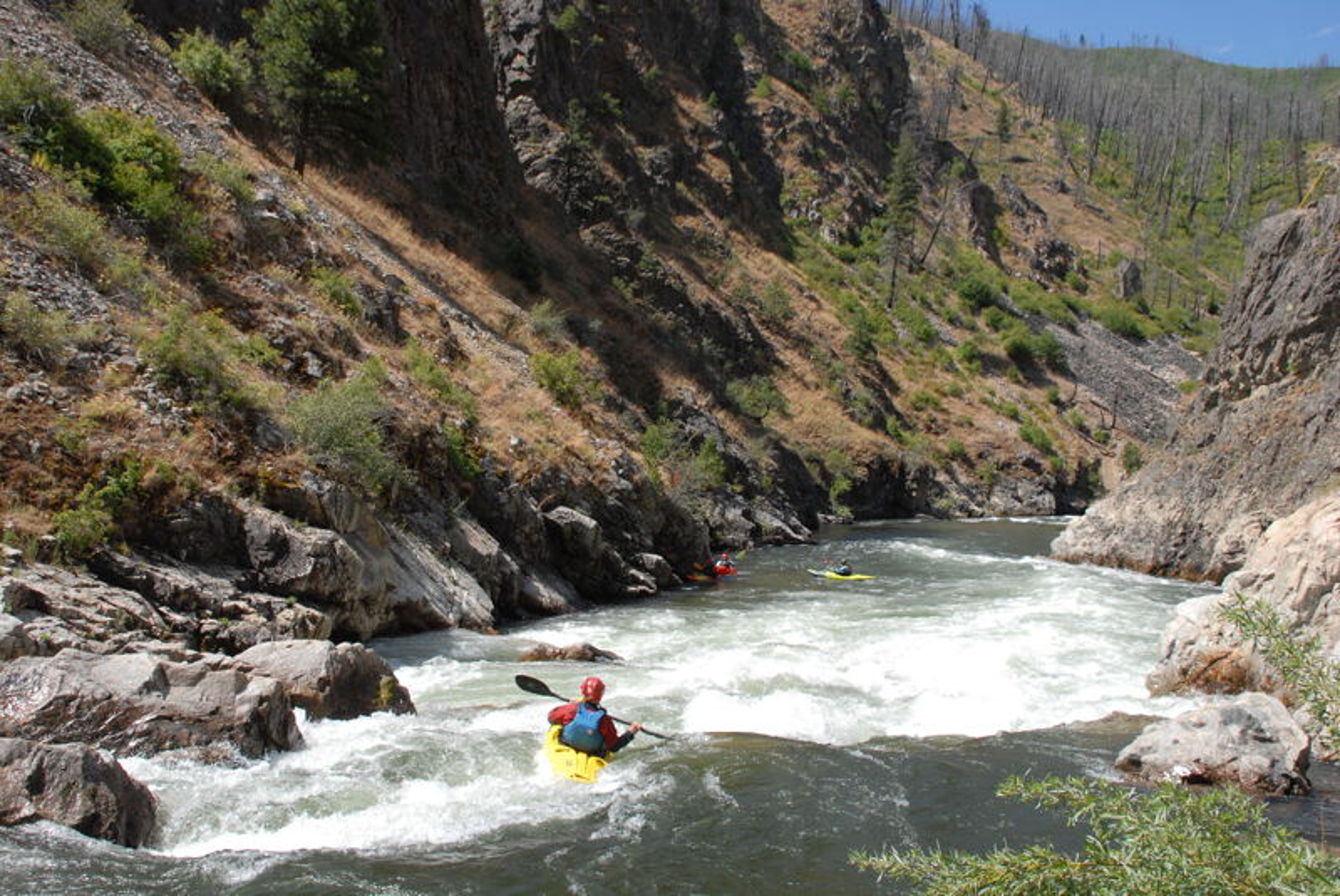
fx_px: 1341
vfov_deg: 36.9
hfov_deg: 53.1
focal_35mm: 36
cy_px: 448
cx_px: 670
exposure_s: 1/400
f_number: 7.1
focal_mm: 24
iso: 200
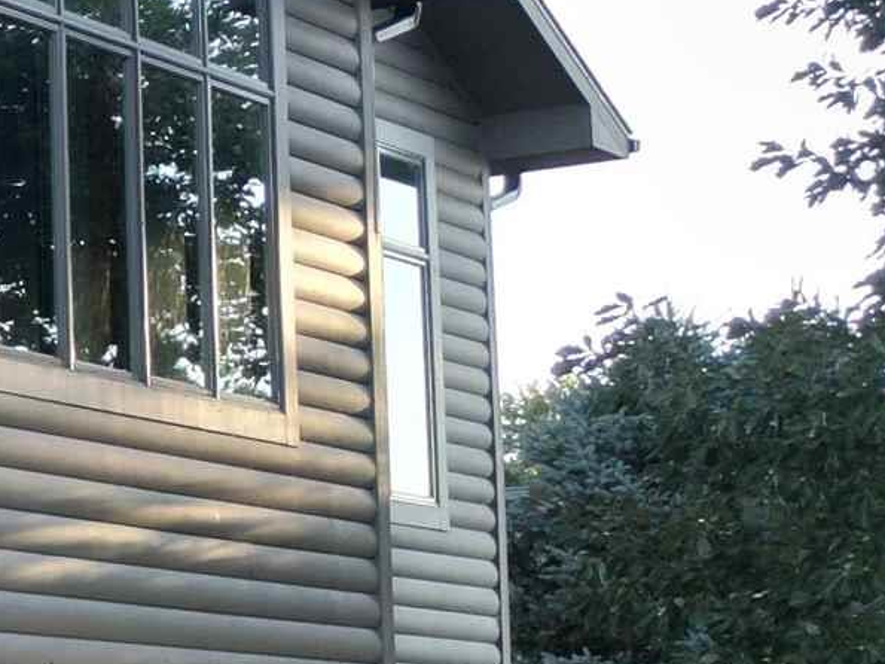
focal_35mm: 124
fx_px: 3170
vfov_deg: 11.9
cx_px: -1386
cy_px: 555
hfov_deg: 12.0
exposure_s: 1/500
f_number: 1.7
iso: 100
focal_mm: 6.72
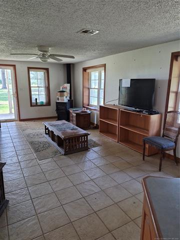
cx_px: 90
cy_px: 120
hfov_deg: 58.9
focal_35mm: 23
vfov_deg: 73.9
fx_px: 159
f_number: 1.8
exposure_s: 1/120
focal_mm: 5.4
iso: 320
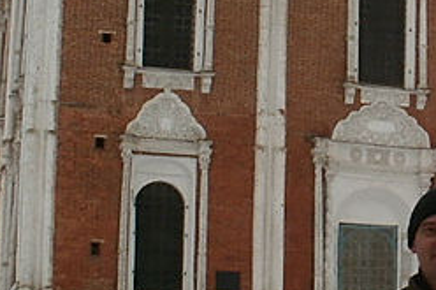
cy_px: 119
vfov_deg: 10.1
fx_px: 1646
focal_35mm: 136
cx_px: 417
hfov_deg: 14.9
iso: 100
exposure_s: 1/80
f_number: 5.6
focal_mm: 6.3
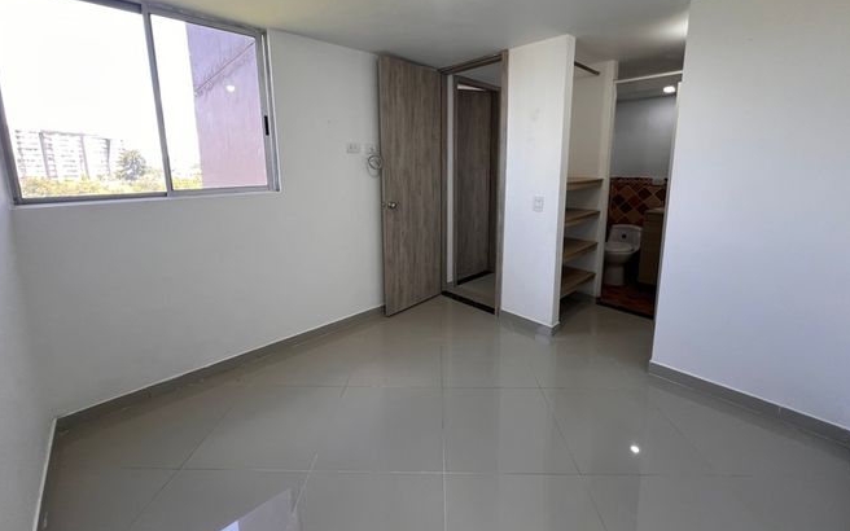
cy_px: 224
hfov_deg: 105.3
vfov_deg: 78.1
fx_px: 324
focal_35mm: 14
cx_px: 428
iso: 100
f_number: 1.8
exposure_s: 1/99
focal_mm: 1.57
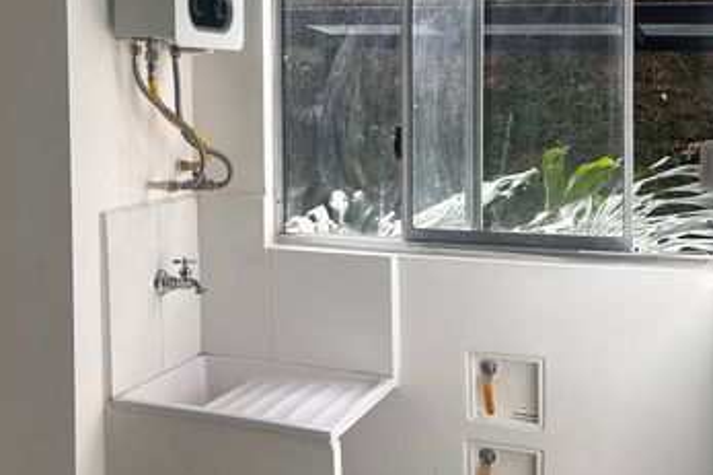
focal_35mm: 48
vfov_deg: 27.8
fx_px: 950
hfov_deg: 40.3
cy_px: 149
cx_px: 201
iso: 80
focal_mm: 6.86
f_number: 1.78
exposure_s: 1/694
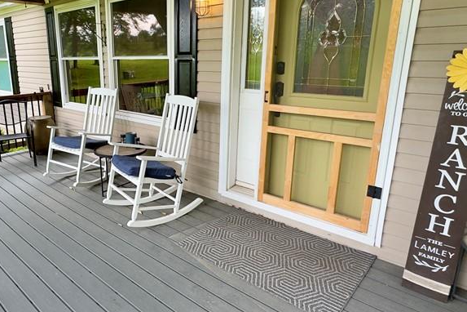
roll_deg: +0.5
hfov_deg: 67.7
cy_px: 142
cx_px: 161
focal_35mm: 26
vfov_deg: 49.5
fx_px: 337
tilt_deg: -15.4
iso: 40
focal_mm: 2.22
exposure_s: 1/138
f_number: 2.2
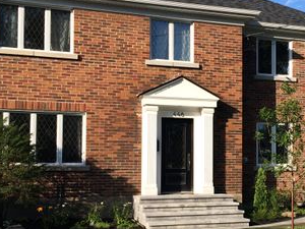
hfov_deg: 32.3
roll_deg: +0.4
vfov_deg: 25.1
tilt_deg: +3.3
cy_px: 153
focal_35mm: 58
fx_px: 511
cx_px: 243
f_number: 2.2
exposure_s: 1/1466
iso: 32
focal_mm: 4.15
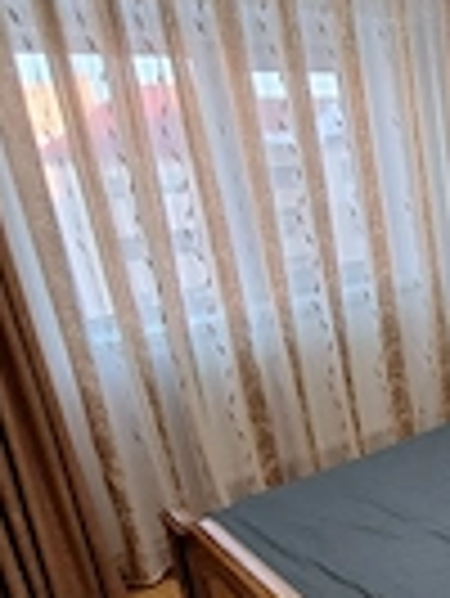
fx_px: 675
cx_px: 603
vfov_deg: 47.7
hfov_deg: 29.0
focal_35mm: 39
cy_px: 342
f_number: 2.2
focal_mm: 1.74
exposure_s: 1/50
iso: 125
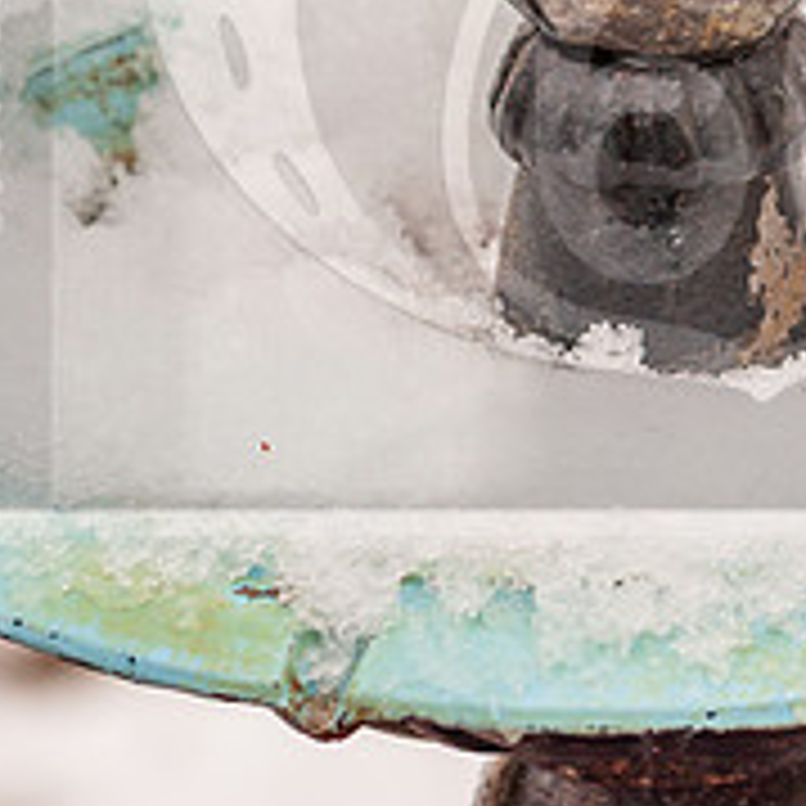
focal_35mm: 327
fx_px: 8614
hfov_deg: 5.4
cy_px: -140
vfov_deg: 5.3
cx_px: 592
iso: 400
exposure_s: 1/250
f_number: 8
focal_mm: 102
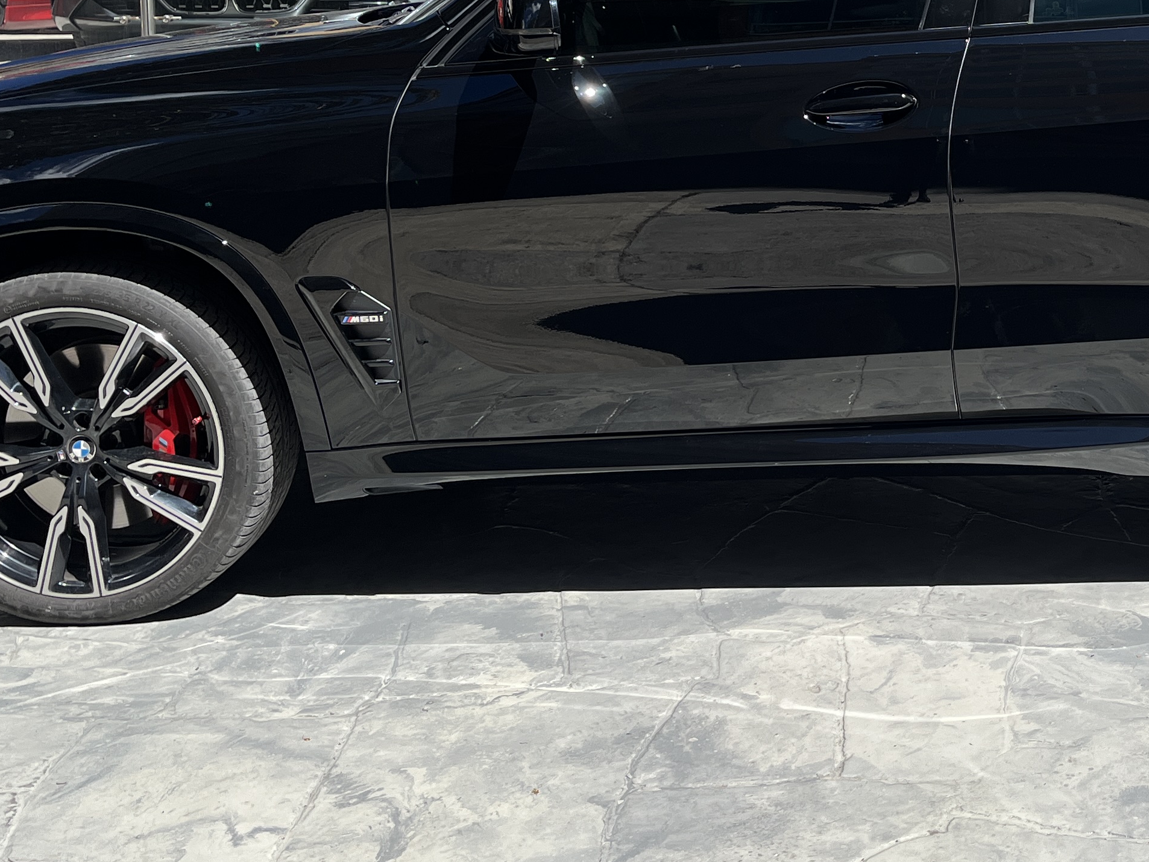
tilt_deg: -5.3
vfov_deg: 25.8
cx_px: 913
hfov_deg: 33.9
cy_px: 112
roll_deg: +0.4
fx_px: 1826
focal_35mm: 55
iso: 50
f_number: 1.6
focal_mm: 5.1
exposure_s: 1/2571
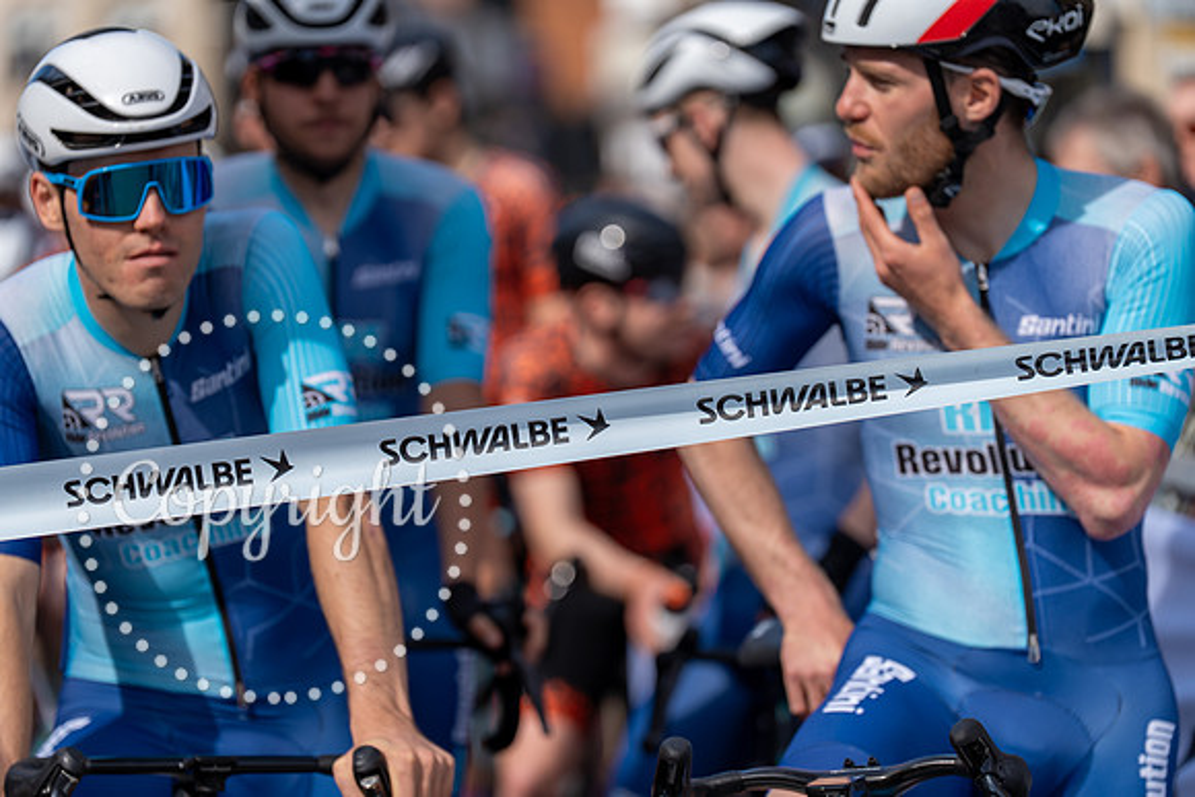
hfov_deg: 12.4
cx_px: 598
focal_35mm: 165
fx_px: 5478
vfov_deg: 8.3
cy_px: 398
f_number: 3.2
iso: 100
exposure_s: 1/1250
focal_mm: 165
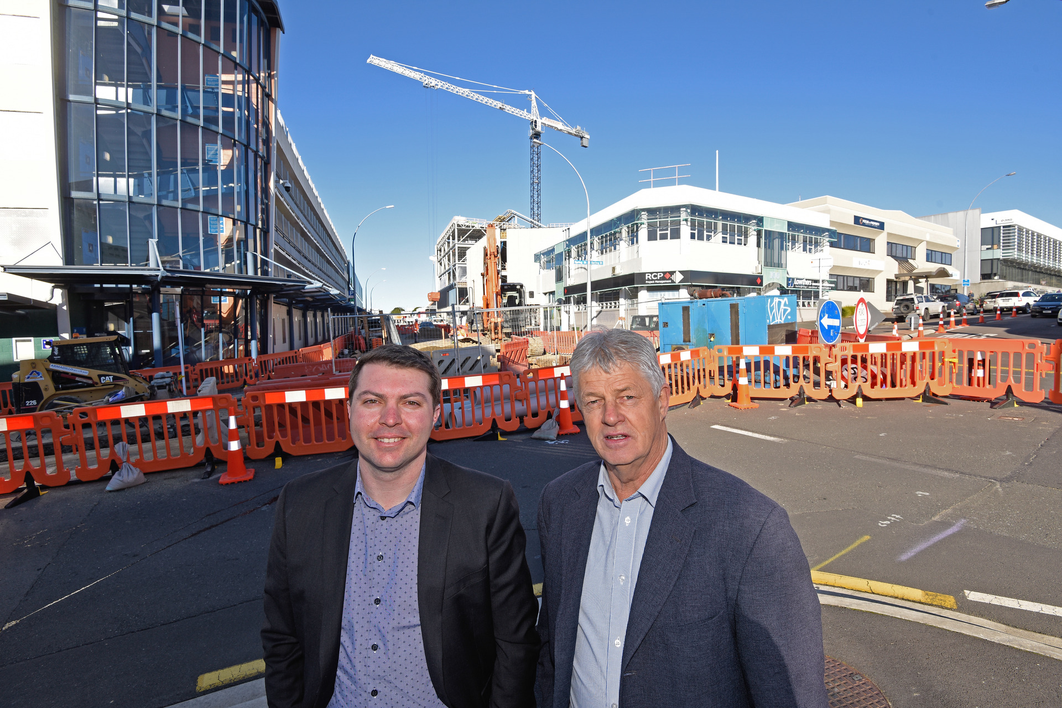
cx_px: 531
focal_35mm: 16
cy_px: 354
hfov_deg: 96.7
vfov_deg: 73.7
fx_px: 472
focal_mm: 16
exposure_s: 1/200
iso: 200
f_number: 9
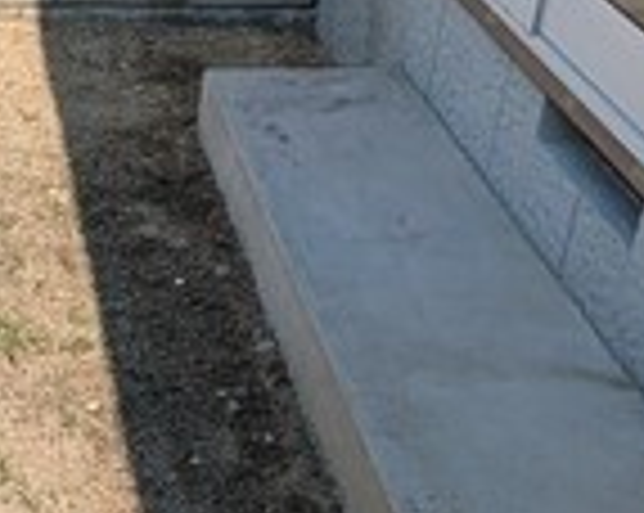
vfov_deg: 16.5
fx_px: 1751
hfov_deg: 19.1
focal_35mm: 92
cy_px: 418
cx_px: -225
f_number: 2.2
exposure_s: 1/1355
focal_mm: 1.83
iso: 43
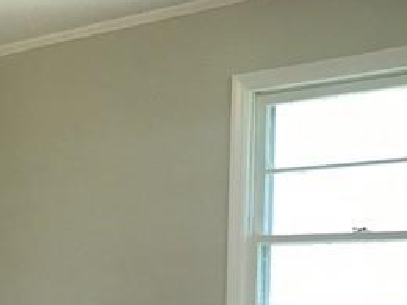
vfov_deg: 20.0
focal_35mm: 69
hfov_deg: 26.3
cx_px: -25
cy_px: 368
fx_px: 811
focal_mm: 3.99
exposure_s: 1/40
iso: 25
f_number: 1.8
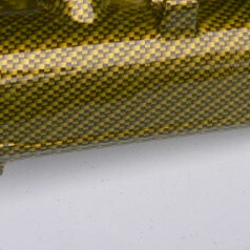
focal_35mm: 104
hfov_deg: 16.6
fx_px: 850
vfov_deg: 16.7
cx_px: 43
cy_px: 123
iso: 100
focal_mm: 5.8
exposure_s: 1/60
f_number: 2.8
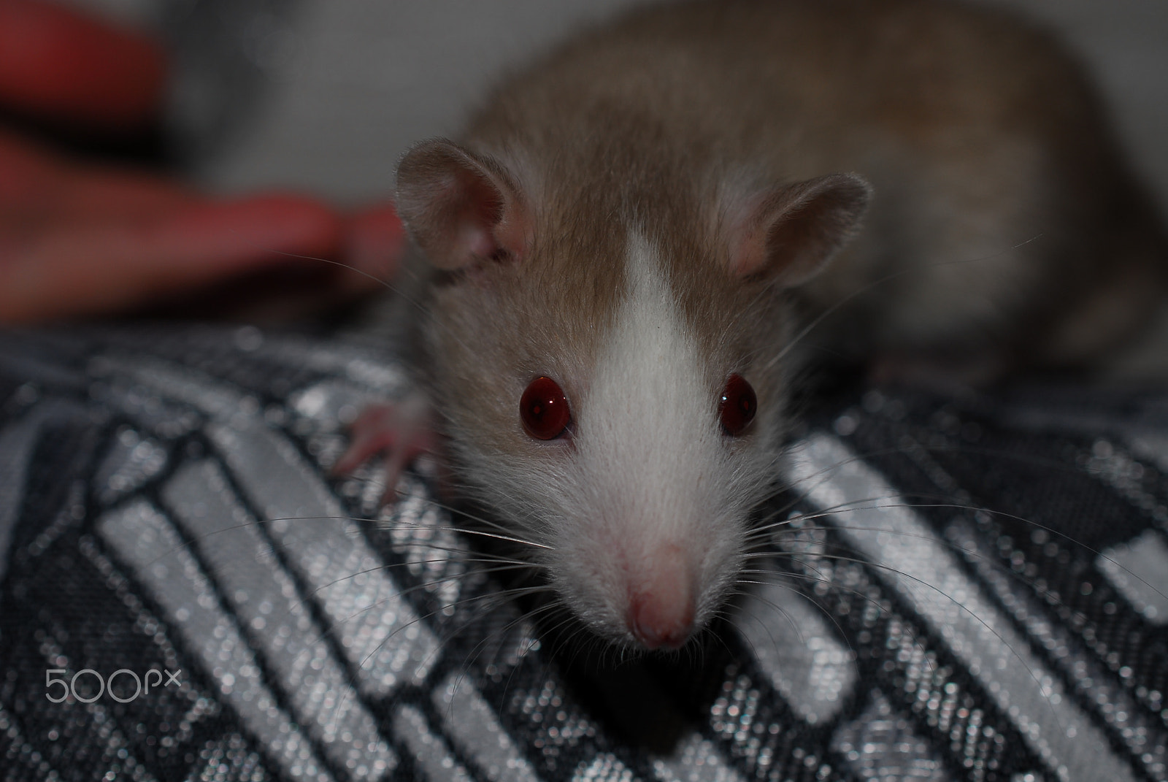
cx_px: 584
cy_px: 391
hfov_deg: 33.4
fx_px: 1949
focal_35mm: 60
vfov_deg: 22.7
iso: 100
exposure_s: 1/60
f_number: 6.3
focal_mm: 40
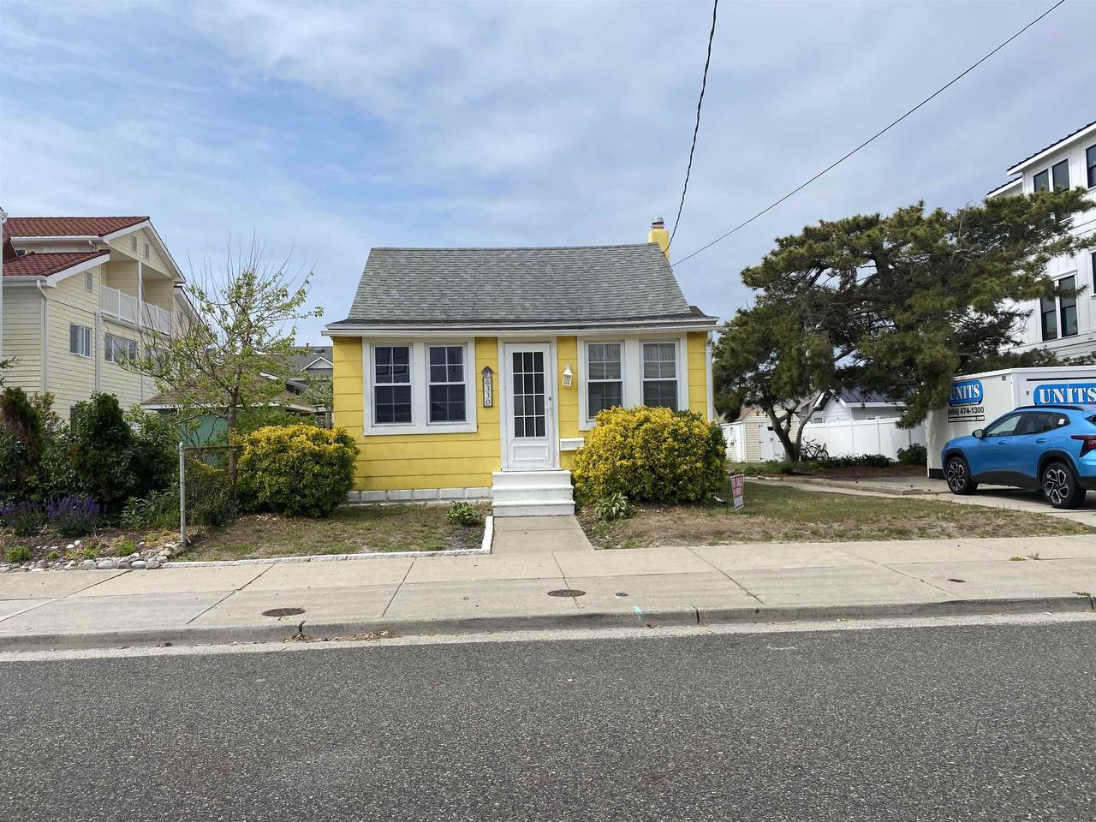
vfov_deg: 53.1
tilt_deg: +2.1
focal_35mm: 26
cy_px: 411
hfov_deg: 67.3
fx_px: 823
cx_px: 548
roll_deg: +1.4
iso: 32
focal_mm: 4.25
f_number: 1.8
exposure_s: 1/4274
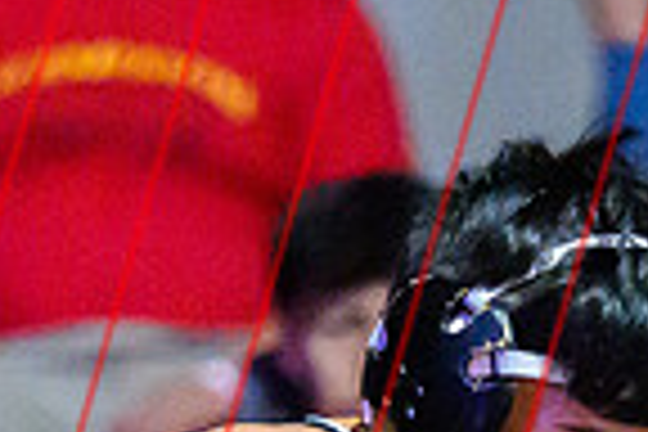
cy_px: 898
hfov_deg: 2.4
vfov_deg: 1.6
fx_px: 15479
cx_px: 135
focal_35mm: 860
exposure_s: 1/640
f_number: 2.8
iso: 20000
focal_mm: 130
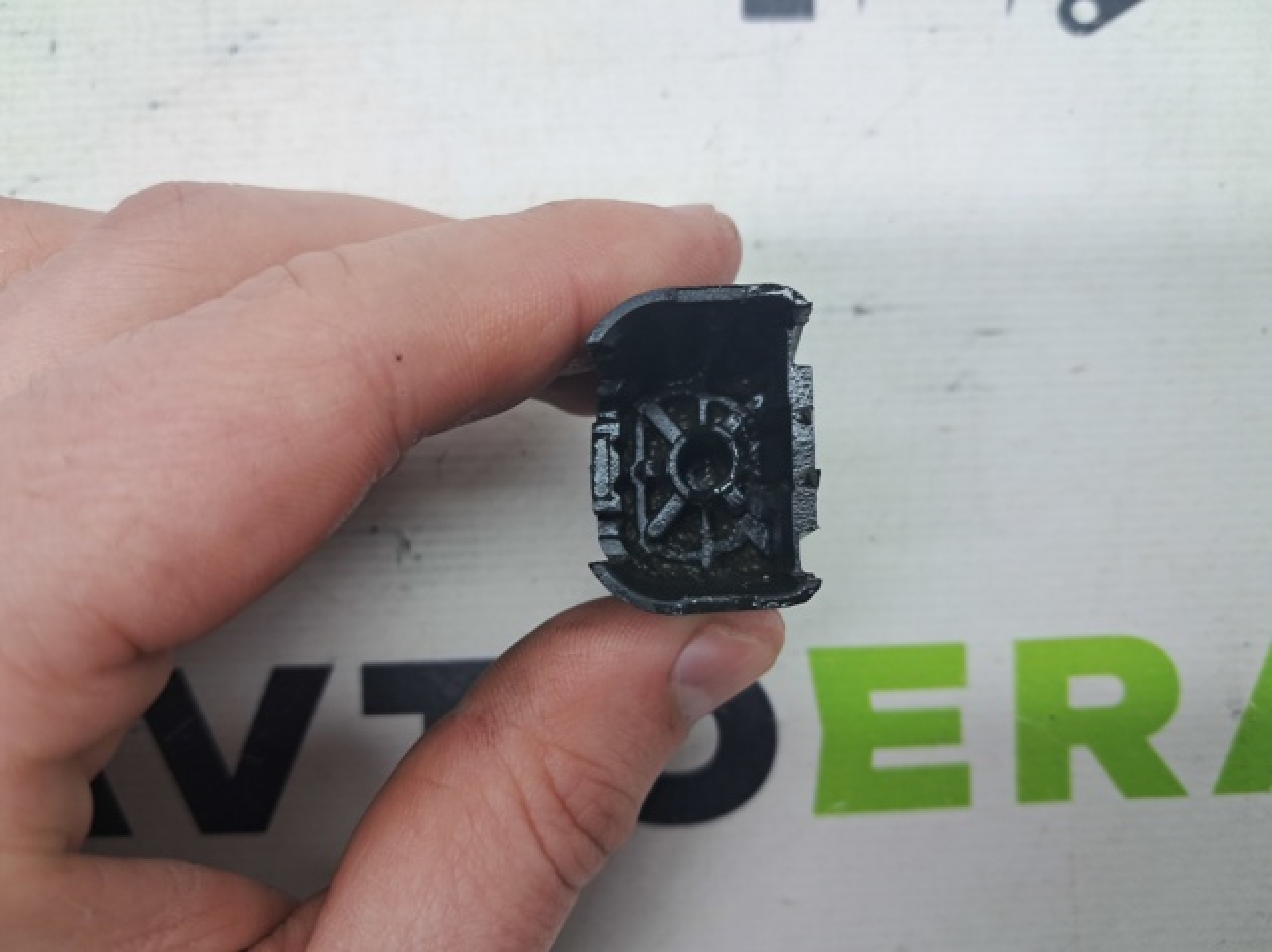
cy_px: 476
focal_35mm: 27
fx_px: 991
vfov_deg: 51.3
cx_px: 636
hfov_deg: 65.4
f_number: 1.8
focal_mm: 4
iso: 50
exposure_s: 1/50
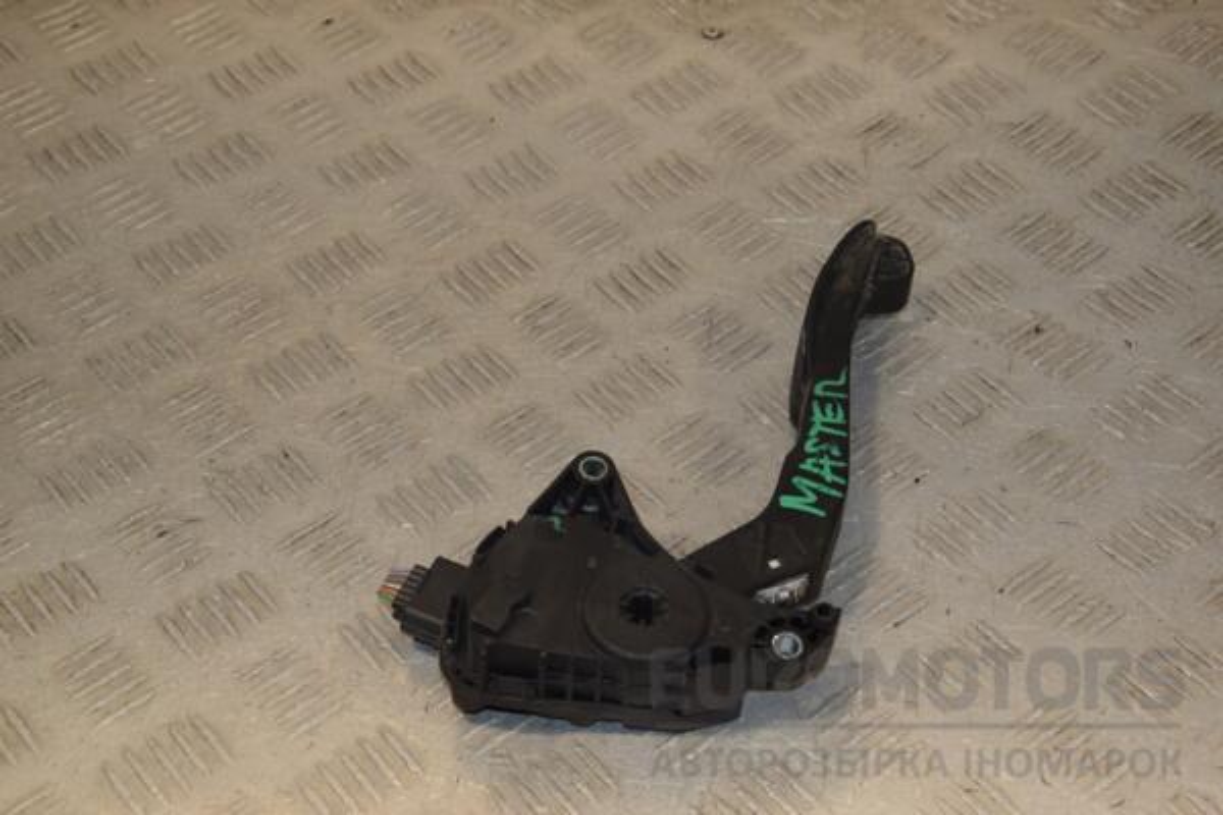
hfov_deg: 31.9
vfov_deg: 21.6
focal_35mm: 63
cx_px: 612
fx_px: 2140
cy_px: 408
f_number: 8
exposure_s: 1/200
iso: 800
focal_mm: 42
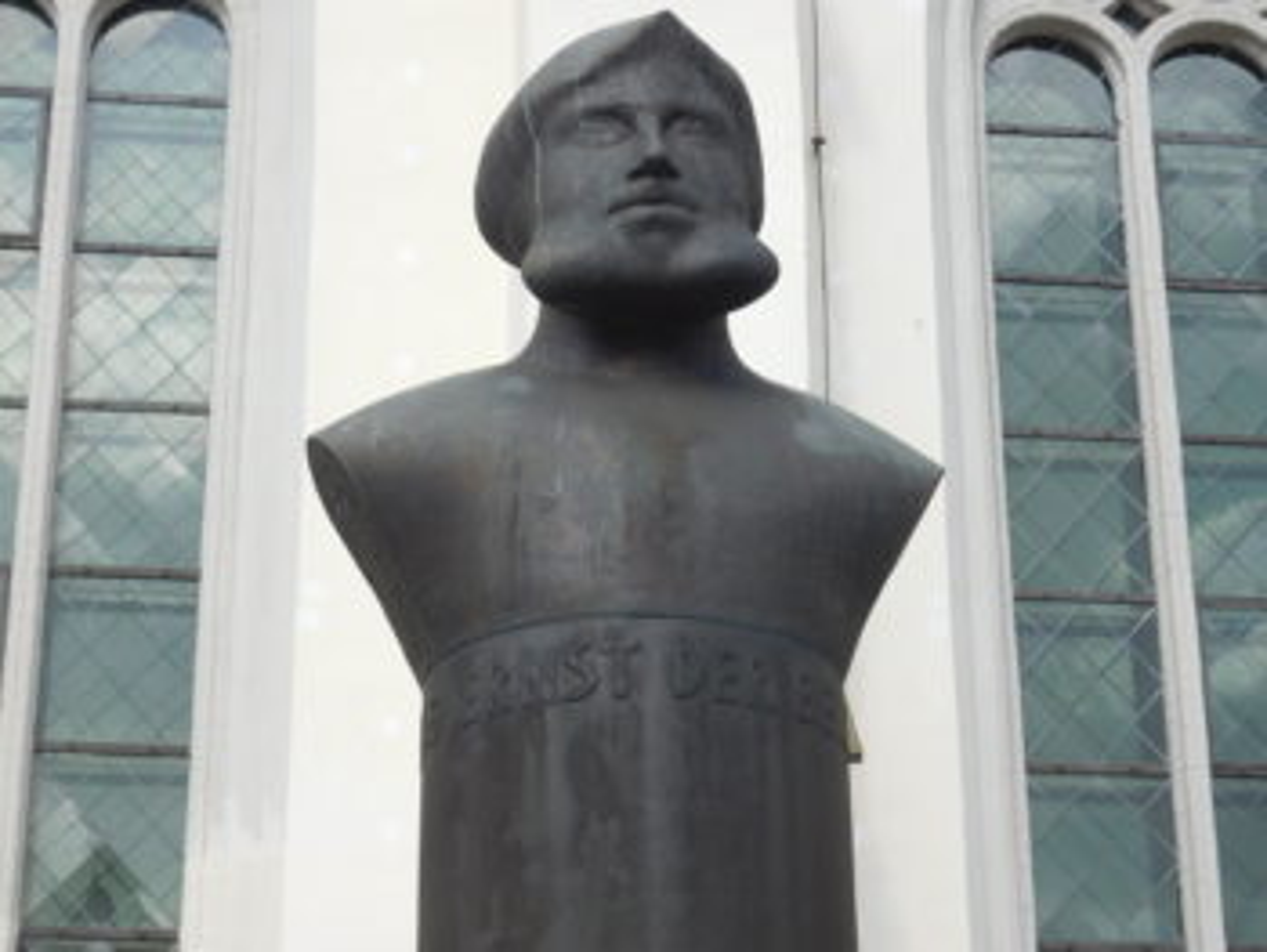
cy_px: 476
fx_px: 2930
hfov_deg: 24.4
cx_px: 634
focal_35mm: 80
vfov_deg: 18.5
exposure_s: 1/500
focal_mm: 14.2
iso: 125
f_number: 4.4
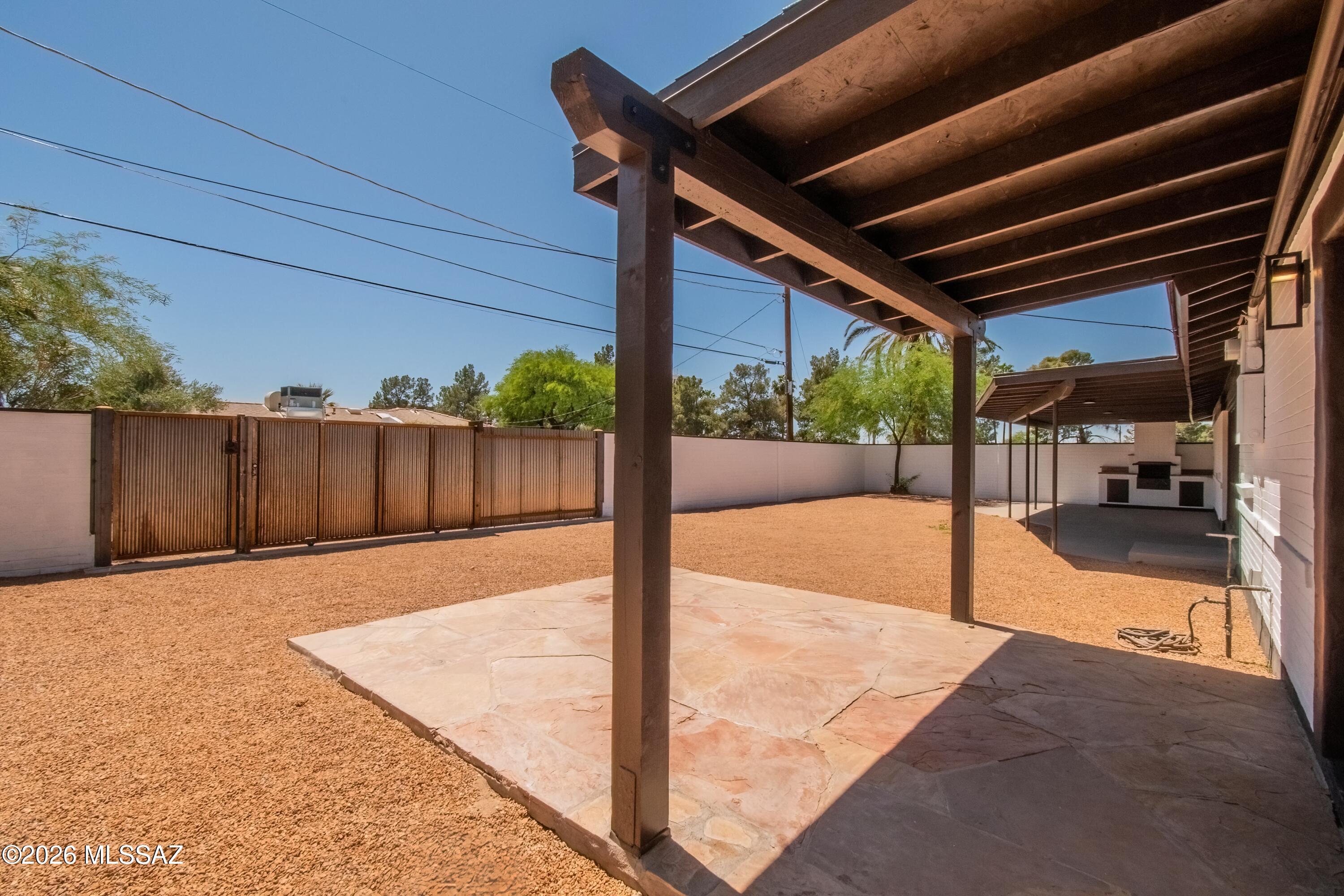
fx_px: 560
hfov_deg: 100.4
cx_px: 672
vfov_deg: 77.3
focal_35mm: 15
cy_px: 448
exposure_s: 1/200
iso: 800
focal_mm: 10
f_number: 22
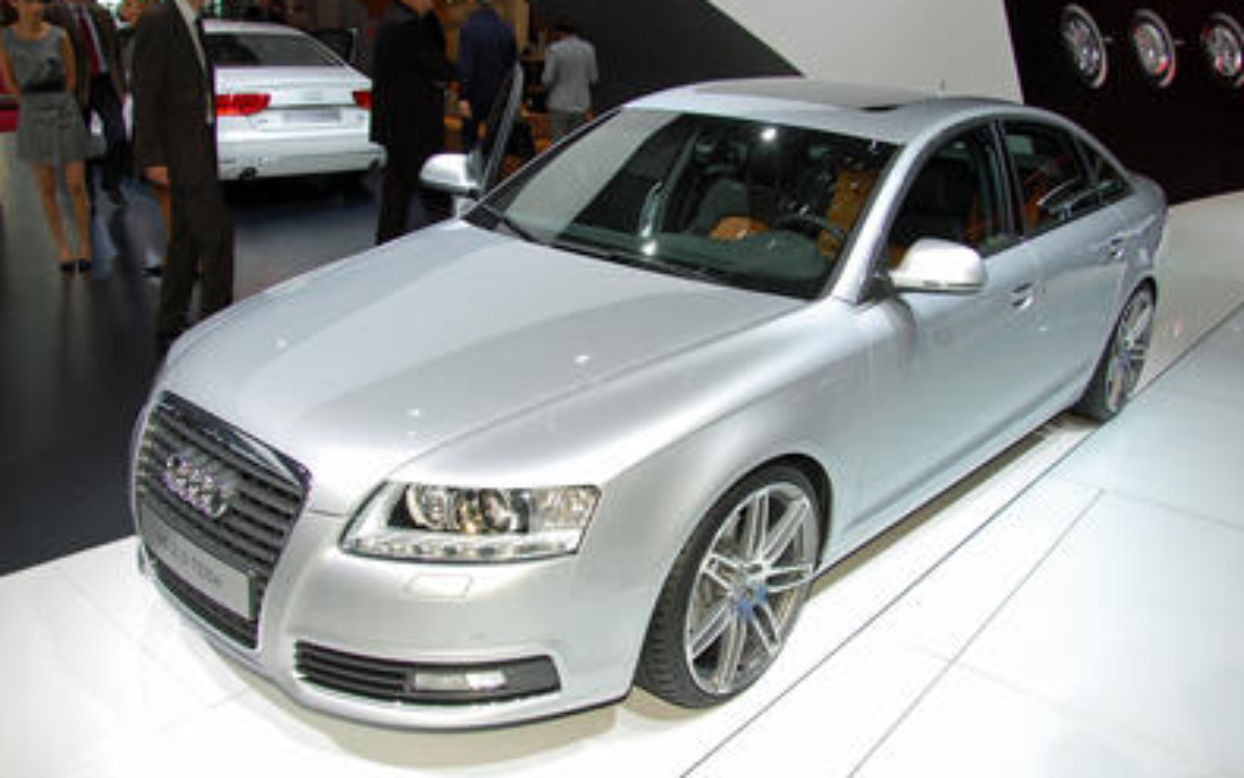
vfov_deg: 38.9
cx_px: 620
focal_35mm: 33
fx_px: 1103
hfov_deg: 58.9
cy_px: 397
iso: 200
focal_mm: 21
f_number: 5.6
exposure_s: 1/125
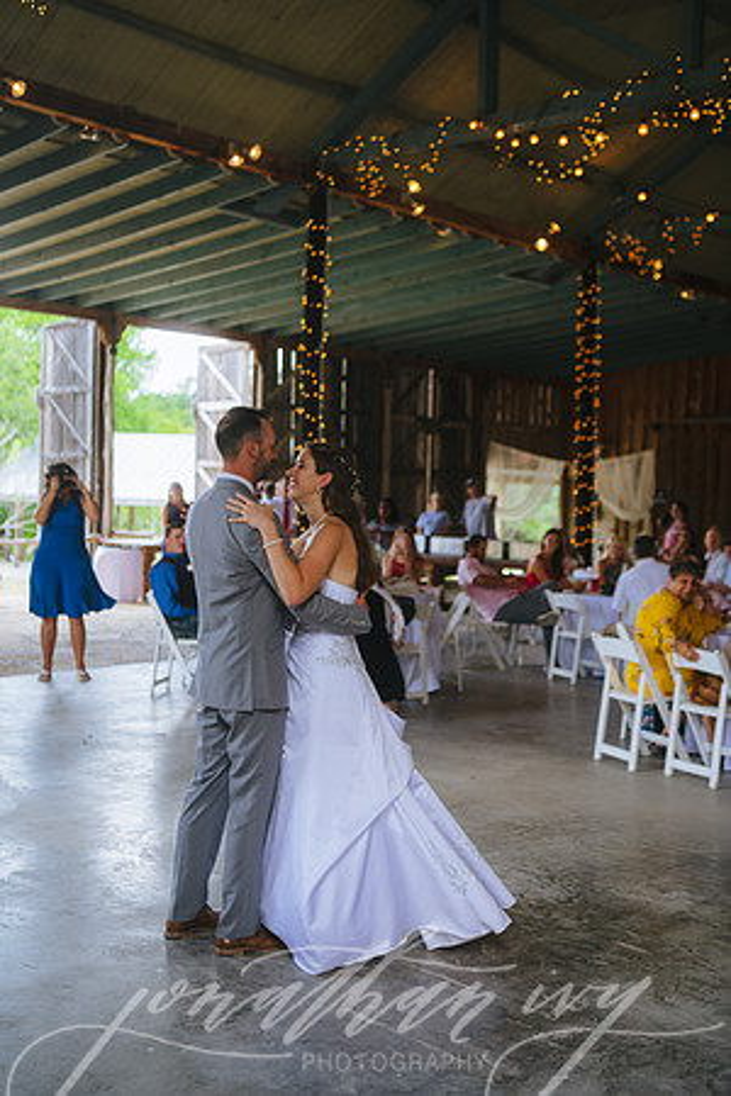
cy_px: 548
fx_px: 1371
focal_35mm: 45
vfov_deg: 43.6
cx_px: 366
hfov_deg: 29.9
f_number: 2.8
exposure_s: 1/160
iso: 160
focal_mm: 45
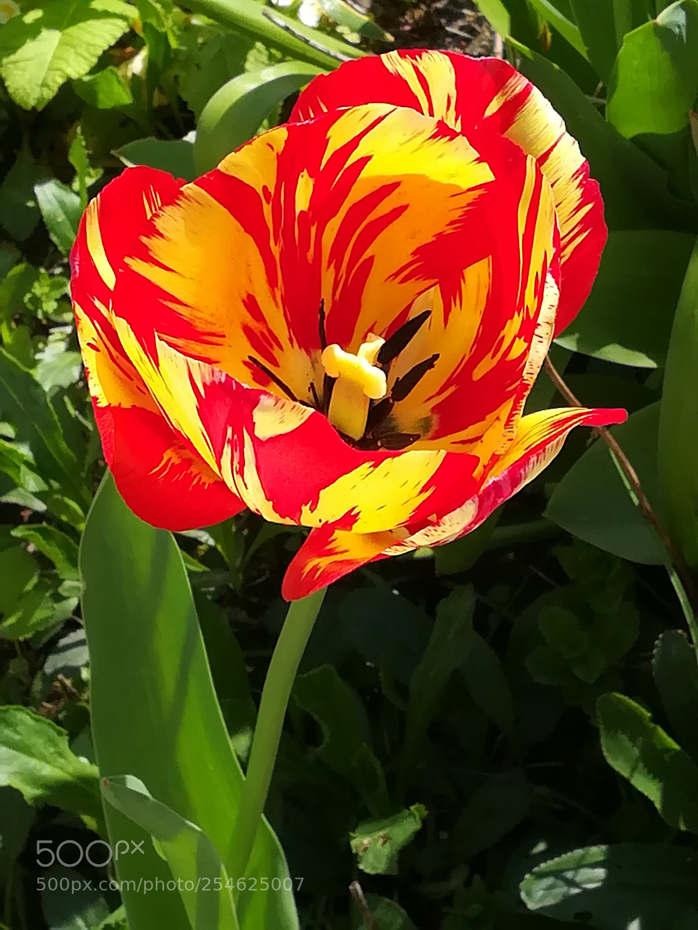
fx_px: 2393
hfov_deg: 16.6
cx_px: 349
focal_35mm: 89
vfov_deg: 22.0
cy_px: 465
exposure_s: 1/579
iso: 50
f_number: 2.2
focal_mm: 3.83
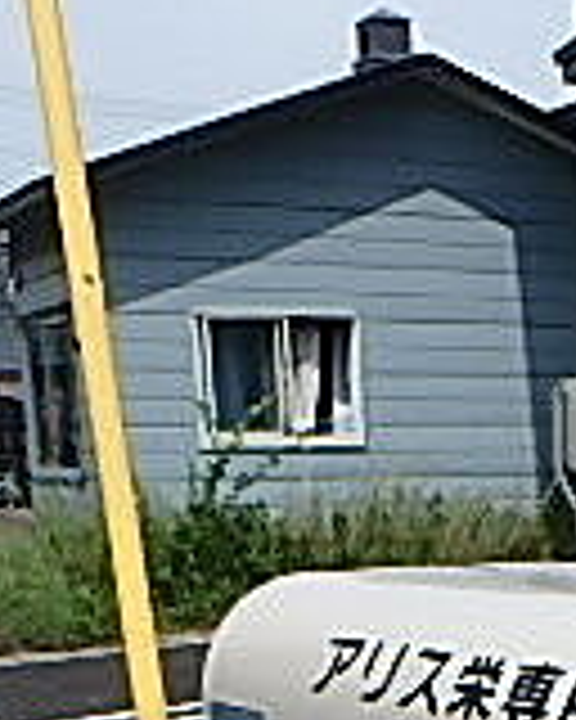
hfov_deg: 17.9
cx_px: 680
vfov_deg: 20.3
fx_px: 1747
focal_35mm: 82
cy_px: 1058
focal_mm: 3.7
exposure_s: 1/500
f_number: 6
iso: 125
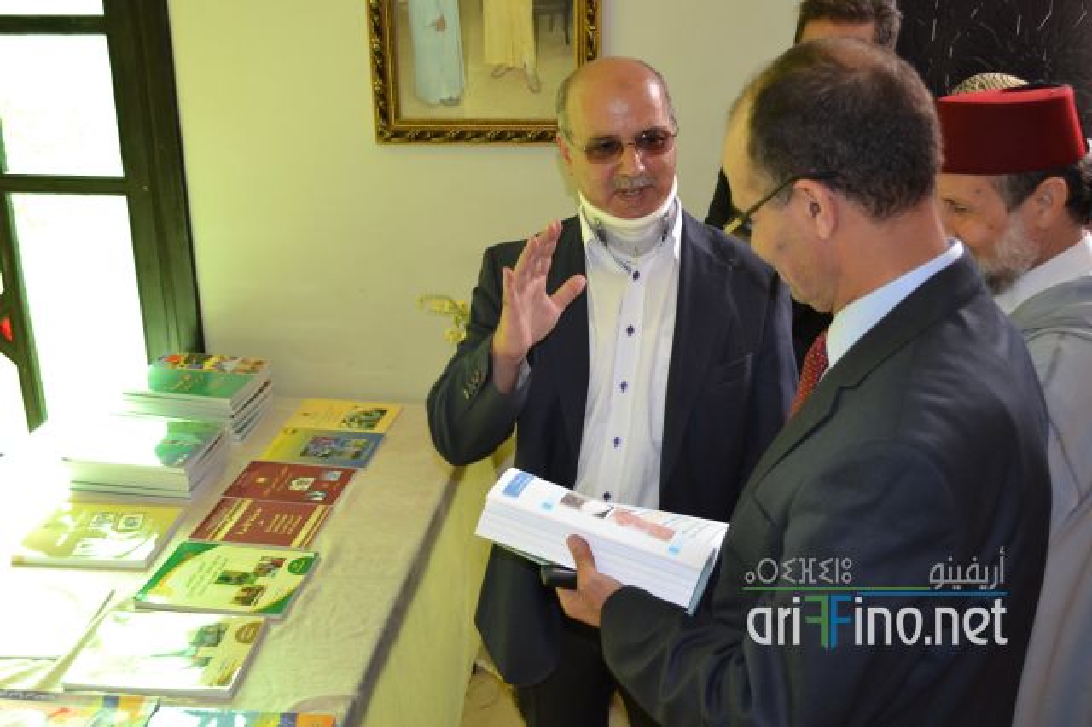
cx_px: 546
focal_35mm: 36
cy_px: 364
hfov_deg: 53.2
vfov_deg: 36.8
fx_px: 1091
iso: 640
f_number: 4
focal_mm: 24
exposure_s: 1/60
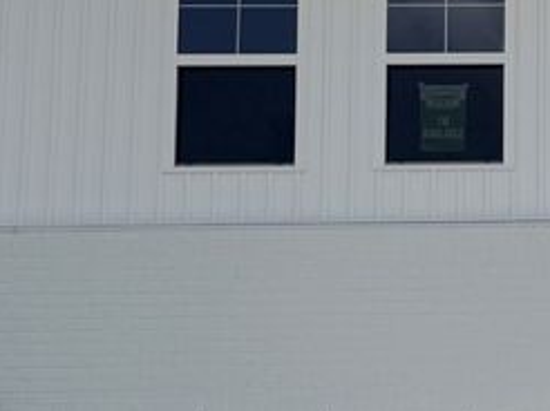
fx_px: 1587
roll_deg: +0.3
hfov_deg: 17.4
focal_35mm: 100
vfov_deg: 14.8
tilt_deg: +8.7
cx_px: 854
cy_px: 243
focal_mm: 6.76
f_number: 1.78
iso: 80
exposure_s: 1/9091
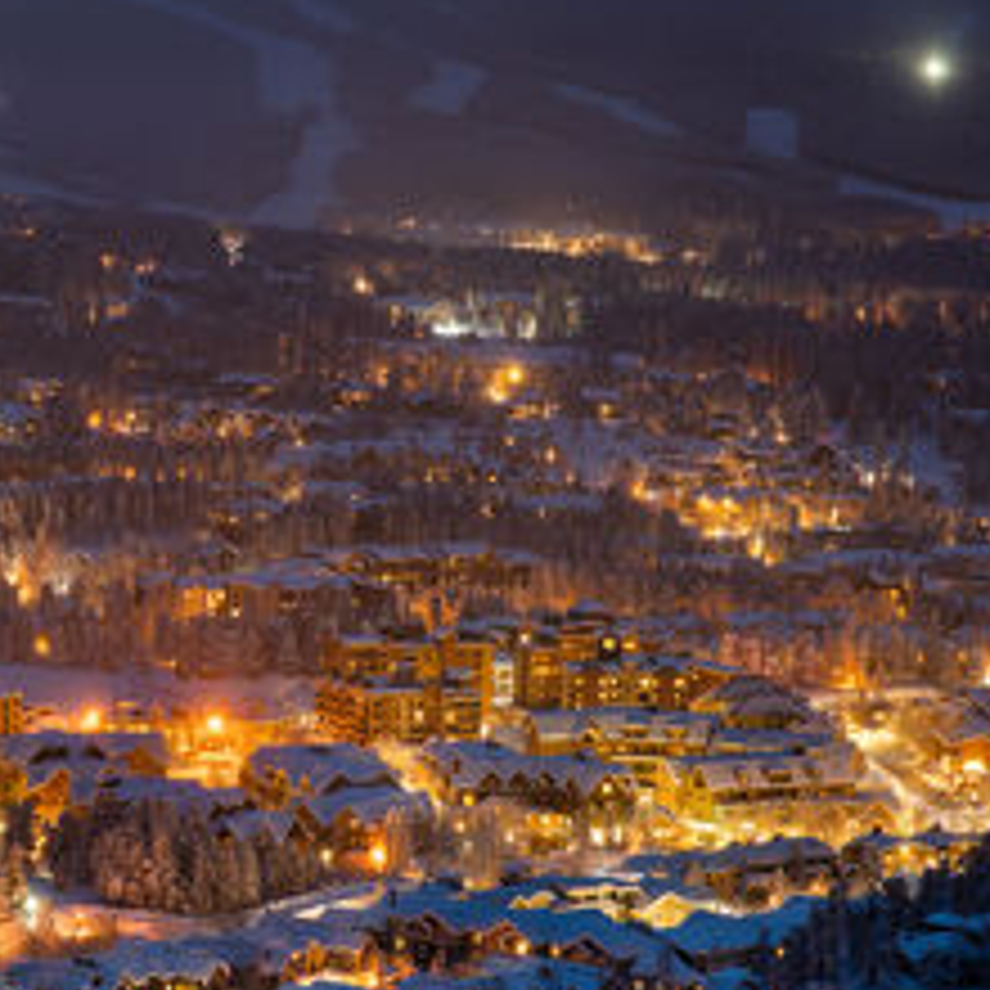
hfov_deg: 13.2
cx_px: 99
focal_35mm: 131
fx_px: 4239
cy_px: 576
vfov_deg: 13.3
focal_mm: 85
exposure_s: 30
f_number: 6.3
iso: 100
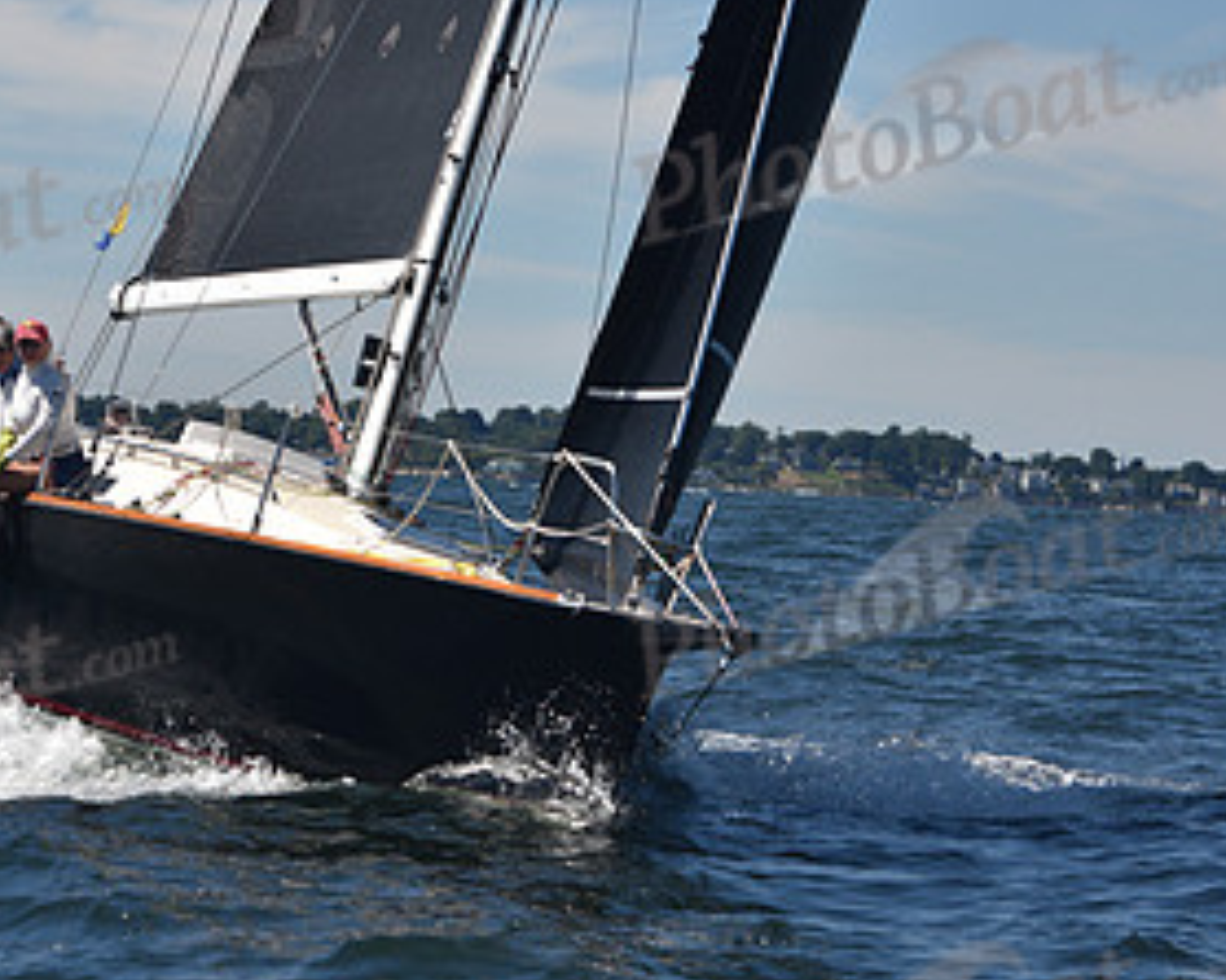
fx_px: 7073
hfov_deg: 9.9
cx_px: 409
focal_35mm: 195
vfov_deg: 7.9
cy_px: 420
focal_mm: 100
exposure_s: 1/800
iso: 200
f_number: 5
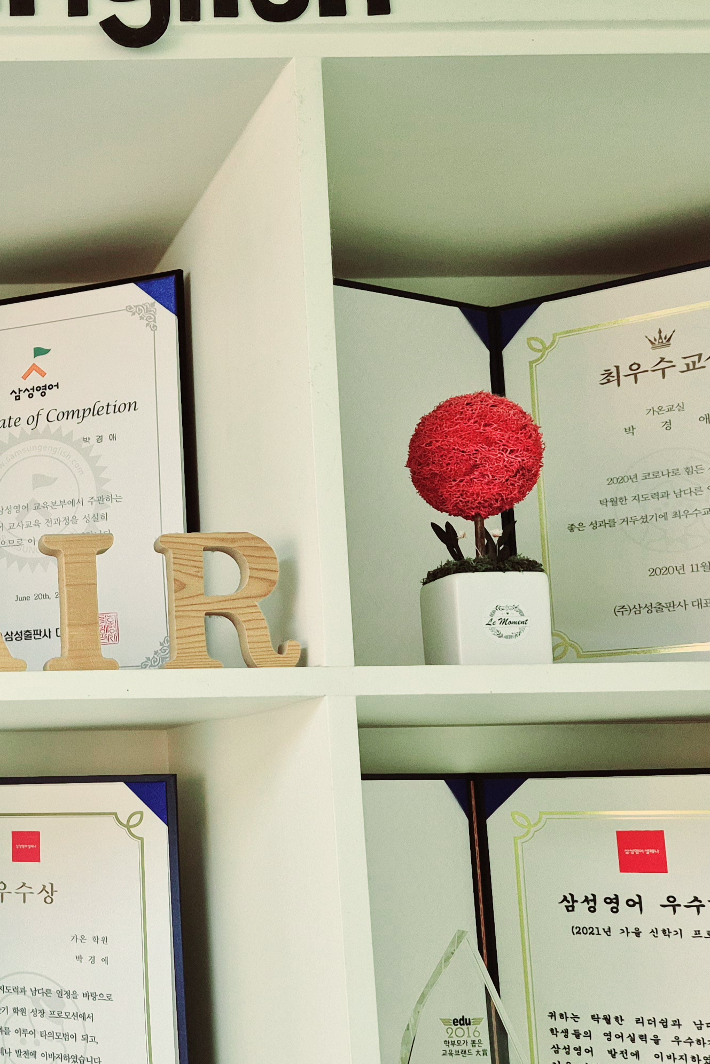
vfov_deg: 40.9
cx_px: -146
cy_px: 642
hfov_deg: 25.2
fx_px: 1420
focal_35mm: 48
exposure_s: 1/120
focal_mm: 5.4
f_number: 1.8
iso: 200
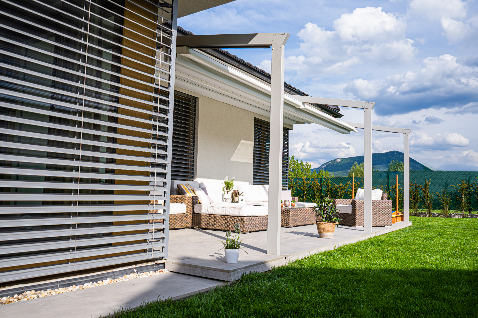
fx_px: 385
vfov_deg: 45.0
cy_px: 159
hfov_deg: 63.7
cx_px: 239
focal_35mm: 29
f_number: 9
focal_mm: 29
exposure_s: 1/100
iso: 50
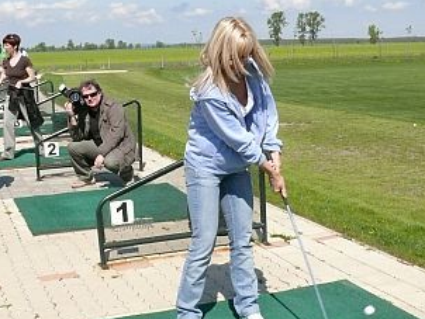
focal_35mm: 61
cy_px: 167
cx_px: 236
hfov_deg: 31.6
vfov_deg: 24.1
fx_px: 750
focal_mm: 8.3
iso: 400
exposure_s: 1/800
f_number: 10
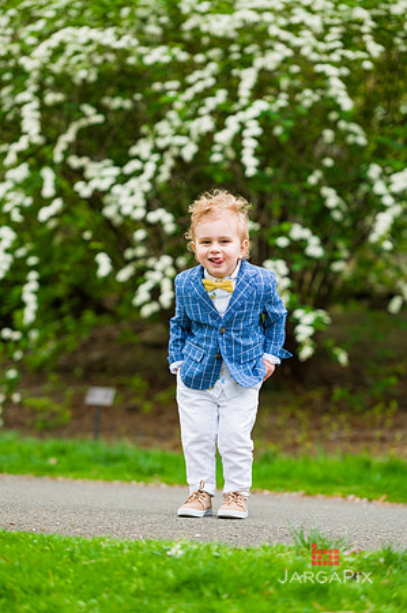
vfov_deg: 12.9
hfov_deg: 8.6
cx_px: 204
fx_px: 2719
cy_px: 306
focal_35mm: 160
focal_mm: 160
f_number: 3.5
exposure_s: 1/320
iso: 200
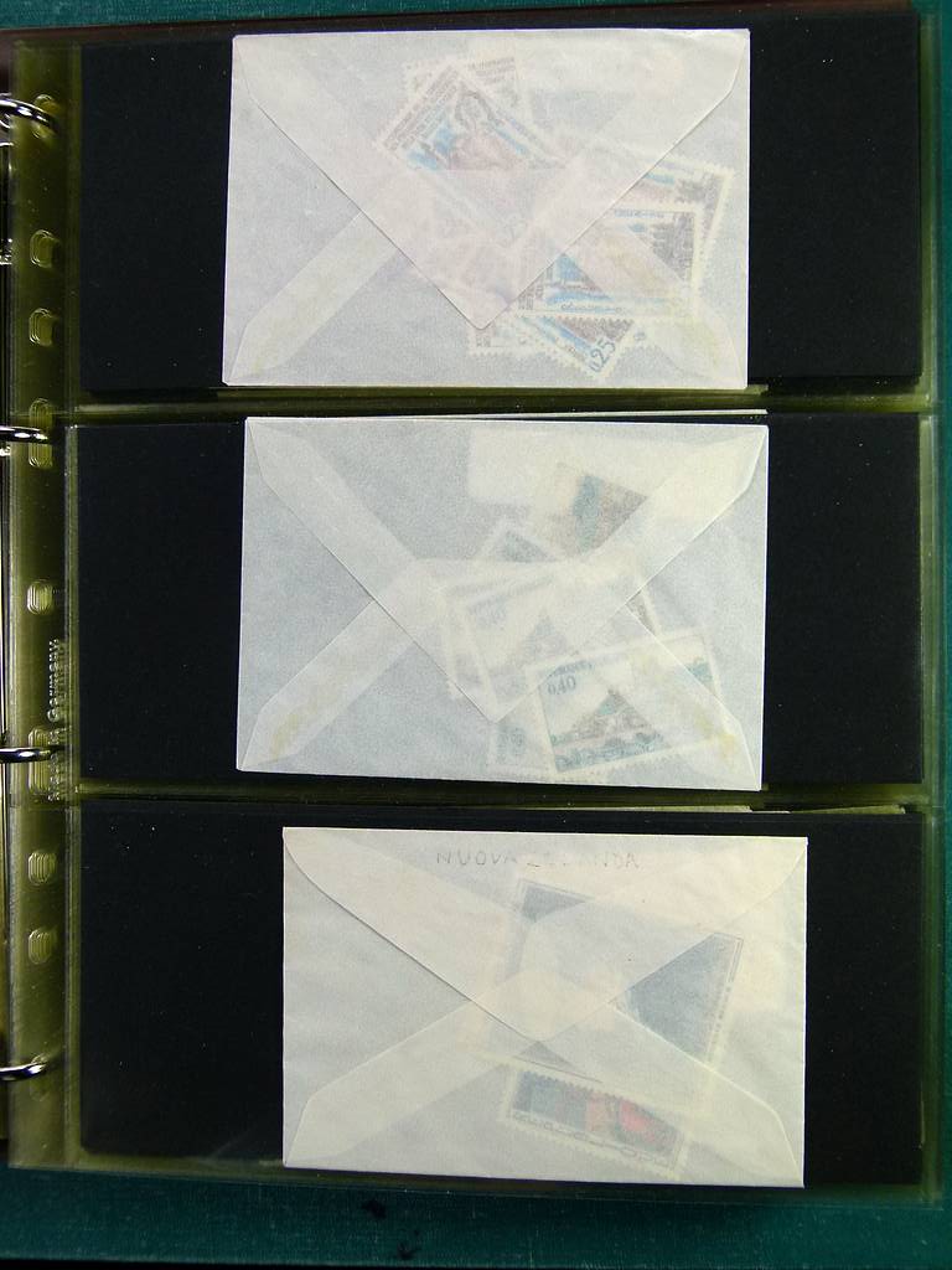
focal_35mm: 39
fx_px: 1430
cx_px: 476
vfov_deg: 47.9
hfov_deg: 36.8
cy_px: 635
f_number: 3.1
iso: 100
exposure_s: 1/125
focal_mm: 7
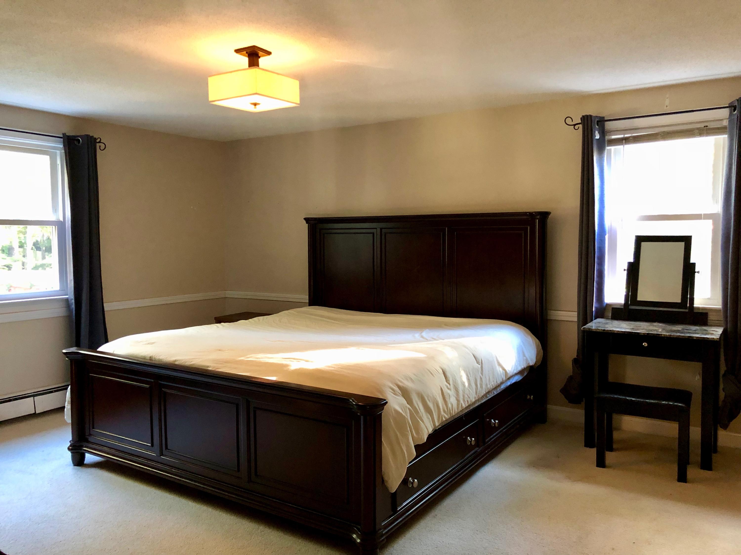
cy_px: 278
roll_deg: +0.0
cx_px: 370
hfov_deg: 63.4
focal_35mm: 28
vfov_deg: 49.7
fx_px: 599
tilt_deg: -3.0
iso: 80
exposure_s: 1/5
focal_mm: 4
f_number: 1.8
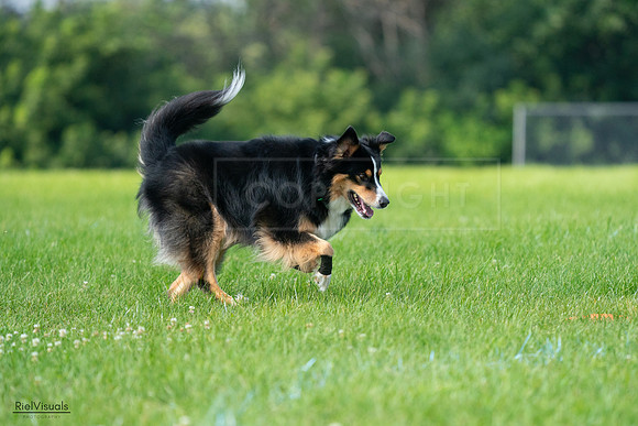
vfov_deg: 3.9
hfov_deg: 5.9
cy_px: 213
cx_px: 319
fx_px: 6204
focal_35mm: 350
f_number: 6.3
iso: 2500
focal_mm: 350
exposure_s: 1/4000
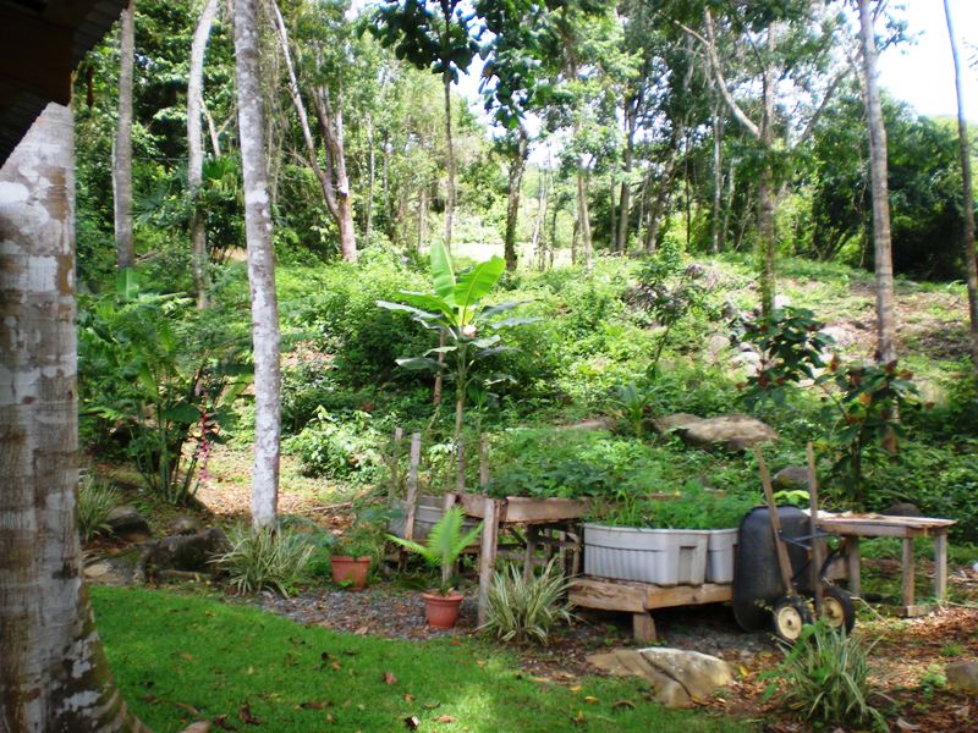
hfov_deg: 49.0
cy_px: 366
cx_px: 489
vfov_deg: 37.7
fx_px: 1074
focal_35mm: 38
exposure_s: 1/130
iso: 64
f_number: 3.1
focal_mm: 6.3
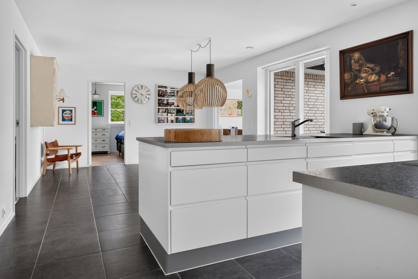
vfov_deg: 57.3
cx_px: 209
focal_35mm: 22
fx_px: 255
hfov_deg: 78.6
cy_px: 140
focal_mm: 22
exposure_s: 1/4
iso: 400
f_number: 8
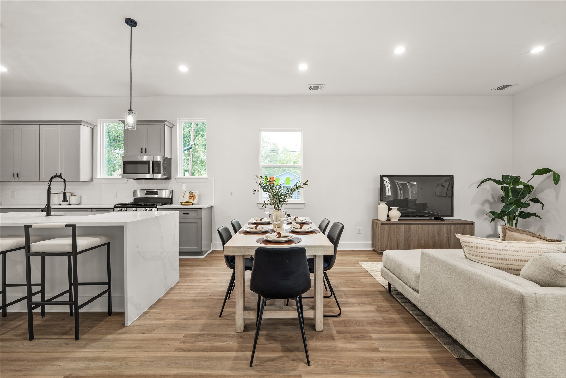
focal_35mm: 16
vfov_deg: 73.7
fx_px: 252
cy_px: 189
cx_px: 283
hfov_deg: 96.7
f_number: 9
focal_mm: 16
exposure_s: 1.6
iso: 200
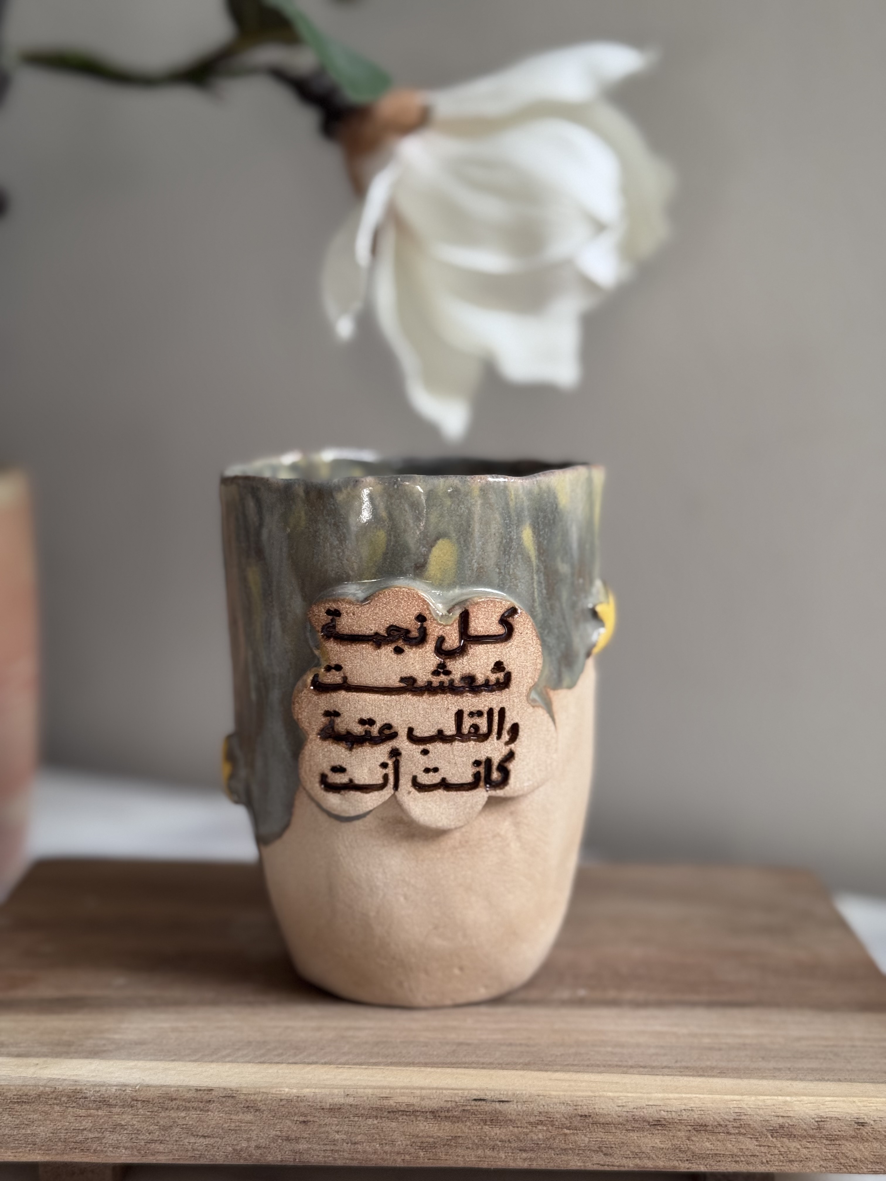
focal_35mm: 48
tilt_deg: -8.6
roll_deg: -1.3
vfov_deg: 39.7
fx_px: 1638
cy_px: 590
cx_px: 443
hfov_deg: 30.3
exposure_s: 1/60
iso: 200
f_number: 1.78
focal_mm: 6.76
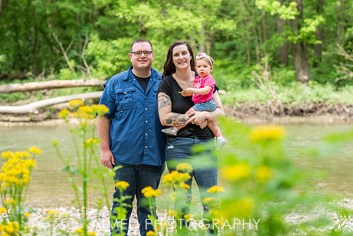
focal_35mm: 92
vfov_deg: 14.9
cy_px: 108
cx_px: 191
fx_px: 904
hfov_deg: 22.1
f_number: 3.5
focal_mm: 85
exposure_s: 1/1000
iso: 320
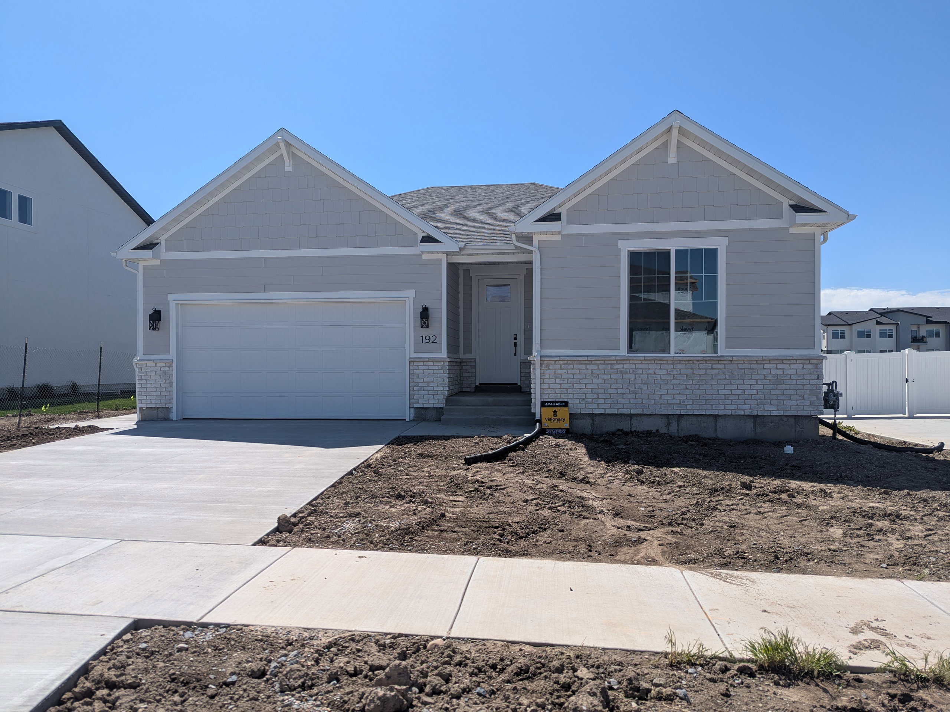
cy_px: 356
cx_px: 475
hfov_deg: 71.6
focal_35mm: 24
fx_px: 659
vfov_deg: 56.8
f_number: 1.85
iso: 45
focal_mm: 6.81
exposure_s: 1/2137
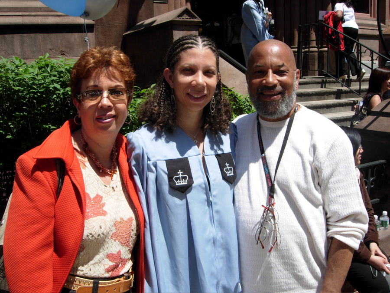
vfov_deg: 39.7
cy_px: 146
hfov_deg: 51.4
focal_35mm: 36
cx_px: 195
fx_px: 406
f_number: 6.1
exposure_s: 1/279
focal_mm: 7.5
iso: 50
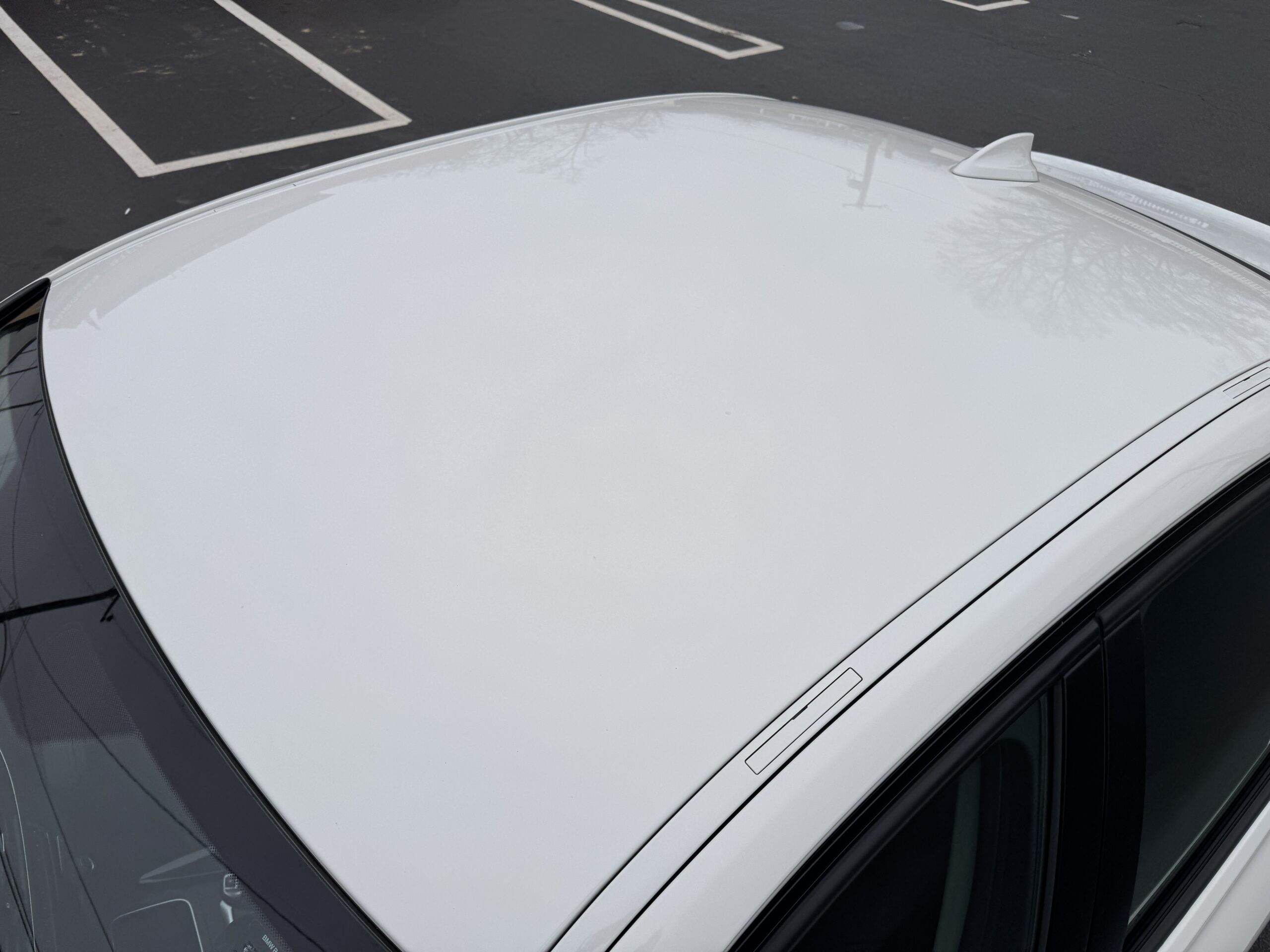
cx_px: 635
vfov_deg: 56.8
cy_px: 476
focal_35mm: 24
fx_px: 881
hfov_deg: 71.6
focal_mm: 6.76
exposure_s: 1/980
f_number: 1.78
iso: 80
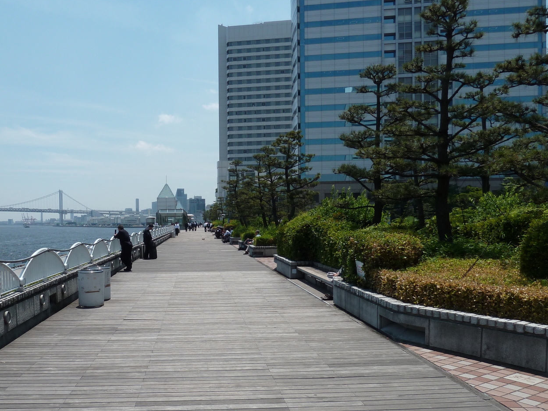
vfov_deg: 44.0
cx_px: 203
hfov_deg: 56.1
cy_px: 243
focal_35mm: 32
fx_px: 507
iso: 80
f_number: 3.3
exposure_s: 1/1300
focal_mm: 4.1
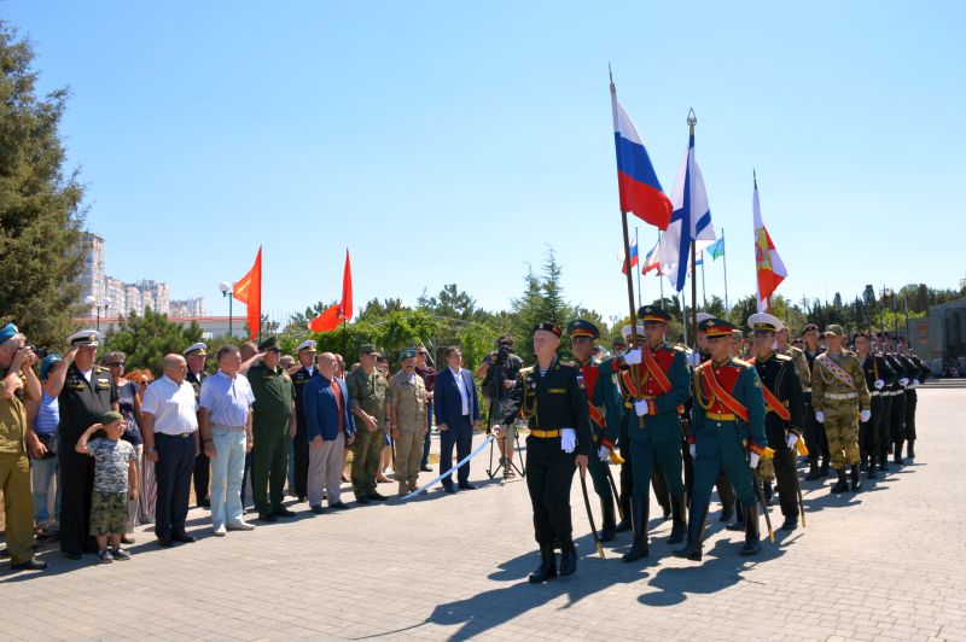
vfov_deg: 43.5
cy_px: 321
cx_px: 483
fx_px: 804
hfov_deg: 62.0
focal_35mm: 30
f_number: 8
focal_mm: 20
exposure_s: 1/250
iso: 100
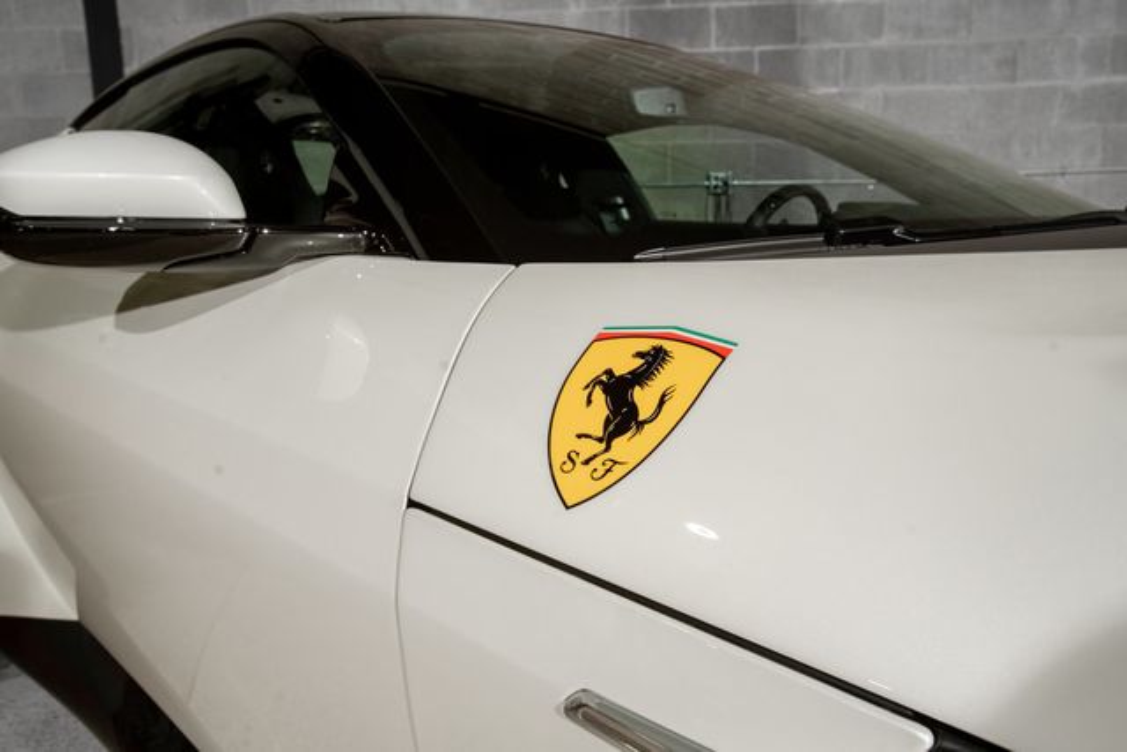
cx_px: 564
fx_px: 971
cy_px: 376
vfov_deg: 42.3
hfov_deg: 60.3
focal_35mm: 31
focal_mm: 31
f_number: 9
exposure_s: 1/160
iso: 640
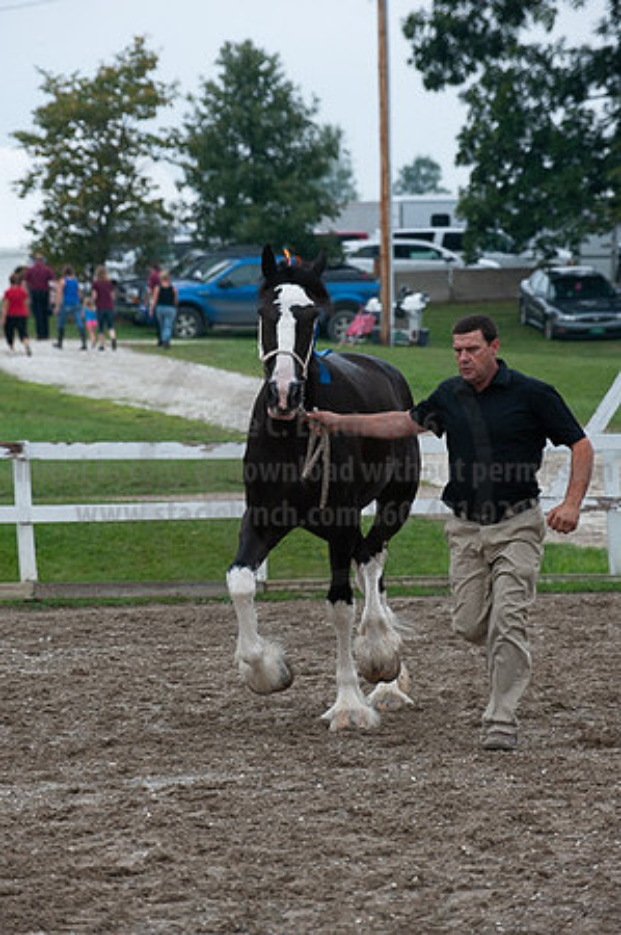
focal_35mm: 200
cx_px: 310
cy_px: 468
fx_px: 5187
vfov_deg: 10.3
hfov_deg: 6.9
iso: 900
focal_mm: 200
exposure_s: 1/1250
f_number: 5.6
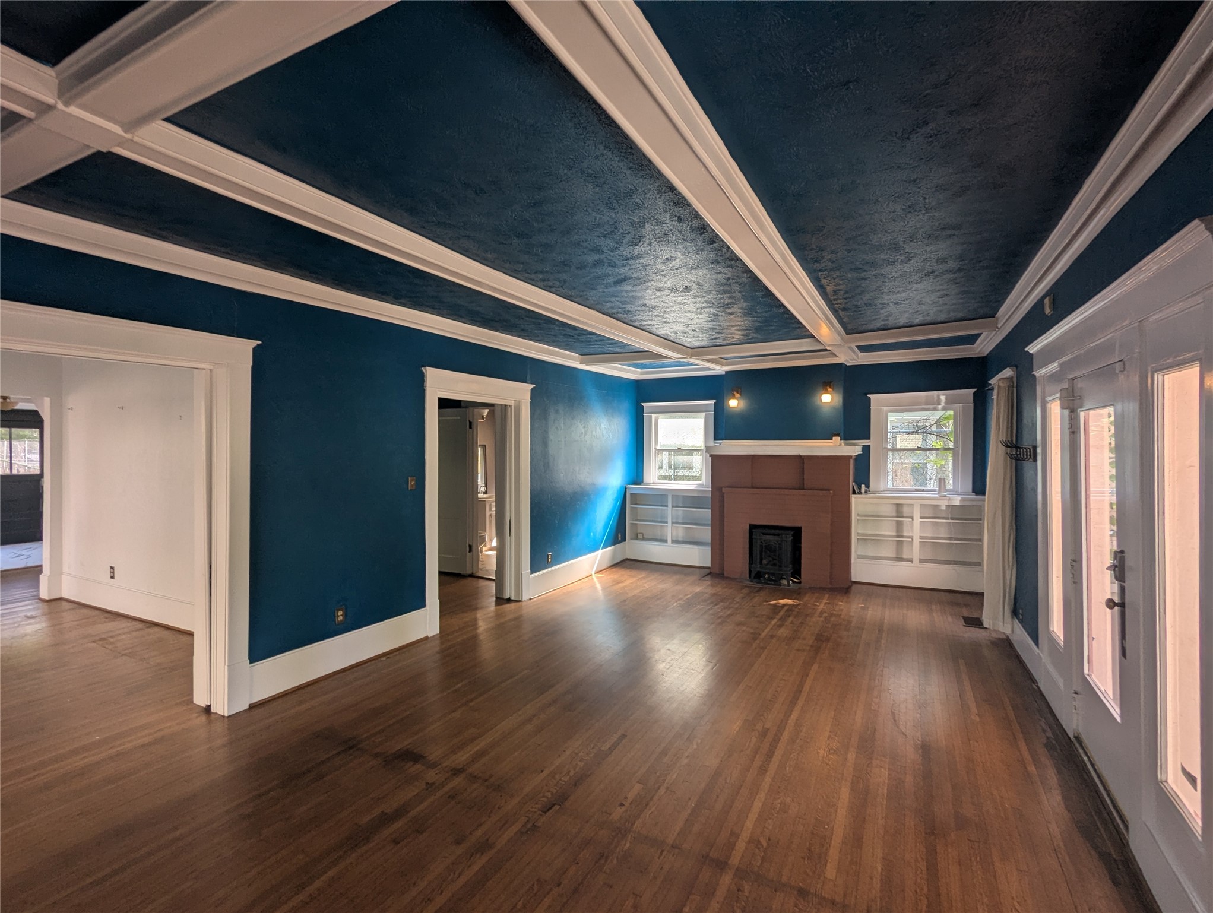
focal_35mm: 16
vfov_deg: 78.2
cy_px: 456
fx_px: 561
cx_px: 606
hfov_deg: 94.4
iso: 42
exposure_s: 1/111
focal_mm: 2.35
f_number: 2.2
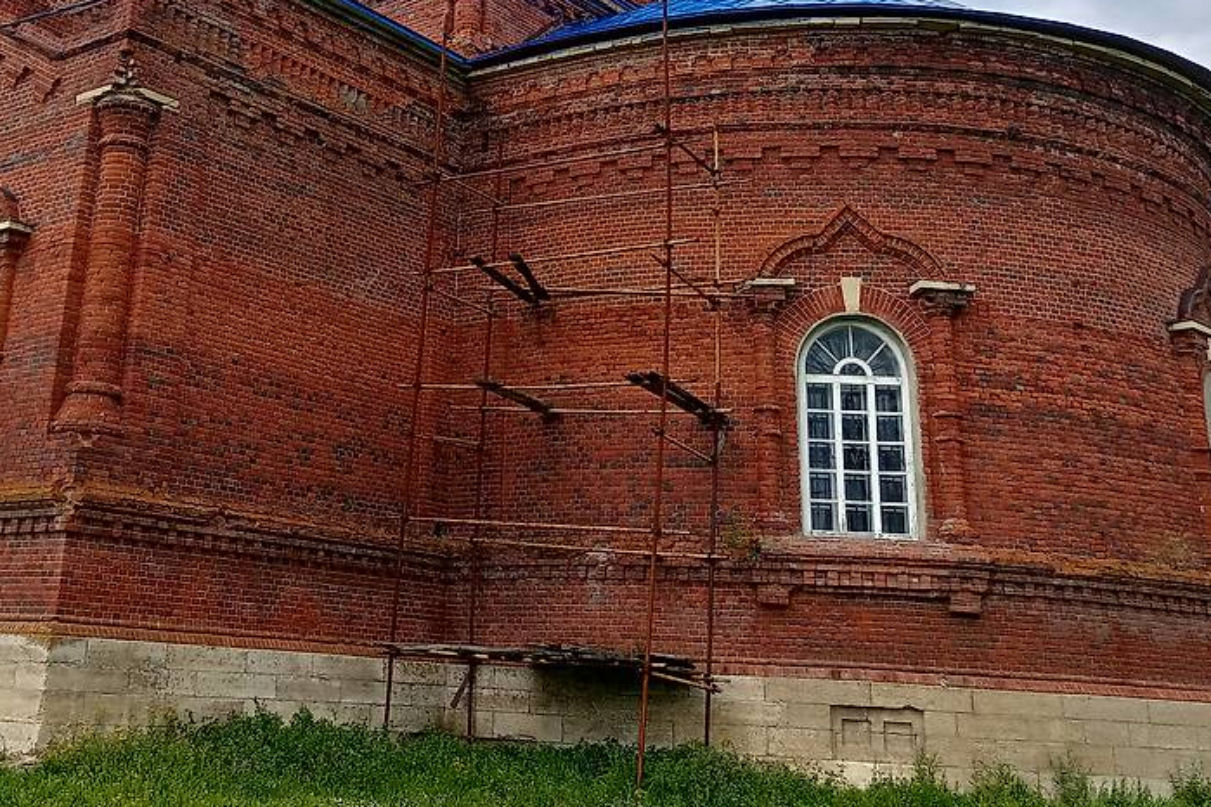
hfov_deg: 39.2
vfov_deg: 26.3
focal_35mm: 50
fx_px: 1682
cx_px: 412
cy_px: 118
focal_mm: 4.69
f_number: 1.8
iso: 113
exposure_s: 1/2591
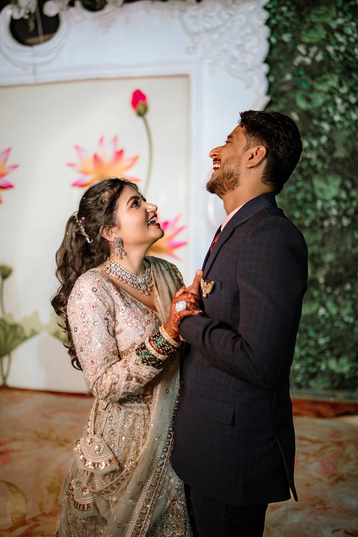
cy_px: 268
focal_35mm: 35
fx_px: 522
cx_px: 179
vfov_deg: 54.4
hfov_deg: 37.9
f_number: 1.4
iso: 640
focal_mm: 35
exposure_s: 1/400
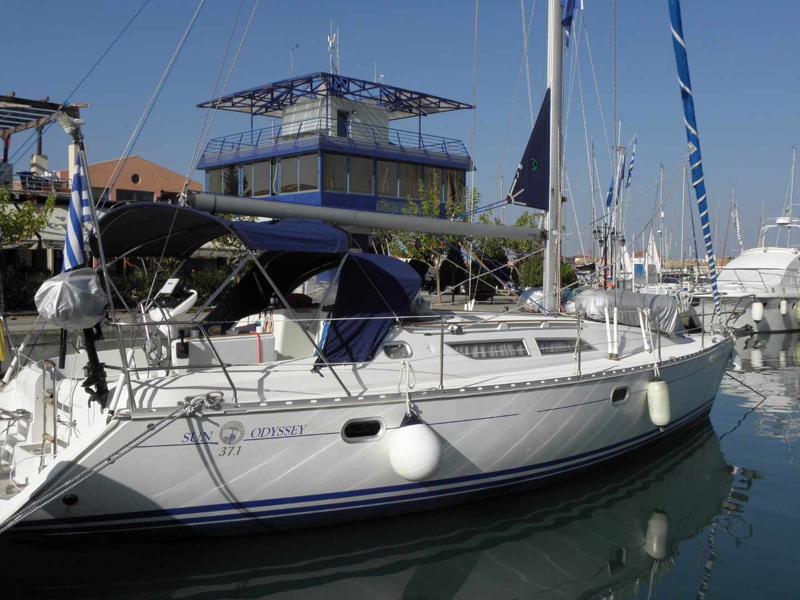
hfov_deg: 49.0
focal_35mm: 38
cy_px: 300
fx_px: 878
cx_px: 400
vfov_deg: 37.7
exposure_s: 1/500
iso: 64
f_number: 5.6
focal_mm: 6.85
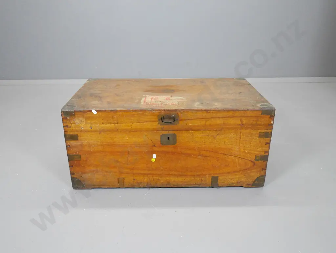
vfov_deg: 46.8
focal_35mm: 30
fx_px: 291
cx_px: 168
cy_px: 126
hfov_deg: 59.9
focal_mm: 15
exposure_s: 1/125
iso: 3200
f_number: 4.5
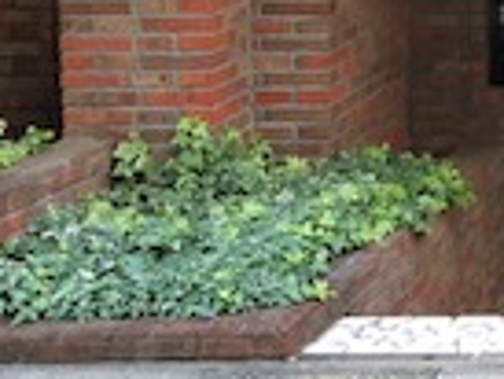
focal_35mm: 131
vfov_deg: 11.0
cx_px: 1004
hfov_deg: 13.1
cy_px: -136
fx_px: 1909
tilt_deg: -2.9
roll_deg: +0.8
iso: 25
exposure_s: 1/33
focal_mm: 3.99
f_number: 1.8
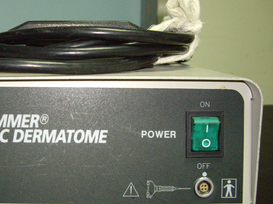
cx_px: 74
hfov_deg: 31.7
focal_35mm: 60
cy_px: 121
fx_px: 473
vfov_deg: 24.4
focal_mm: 7.9
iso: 400
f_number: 2.8
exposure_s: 1/40
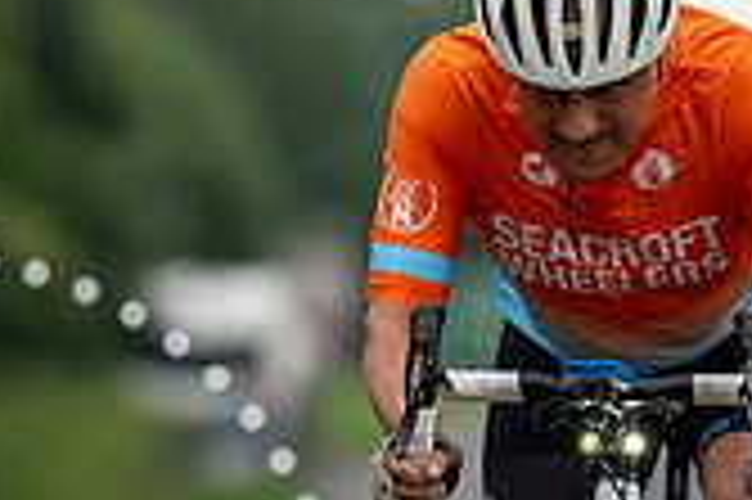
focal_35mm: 1002
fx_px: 20910
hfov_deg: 2.1
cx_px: 601
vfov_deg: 1.4
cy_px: 324
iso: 1000
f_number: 2.8
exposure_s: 1/800
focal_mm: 194
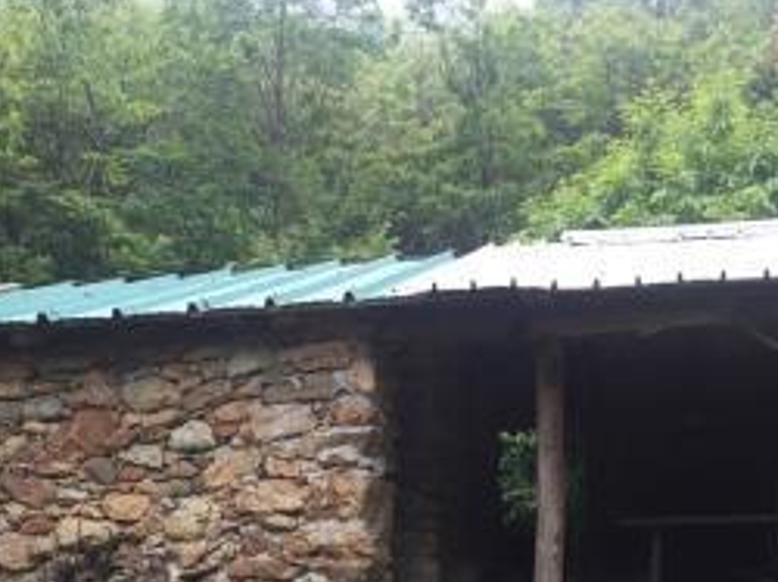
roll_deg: -0.9
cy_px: 458
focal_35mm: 52
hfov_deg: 36.8
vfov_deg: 27.5
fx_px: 1168
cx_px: 433
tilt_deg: +8.0
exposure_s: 1/100
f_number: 2.2
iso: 50
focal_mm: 4.15
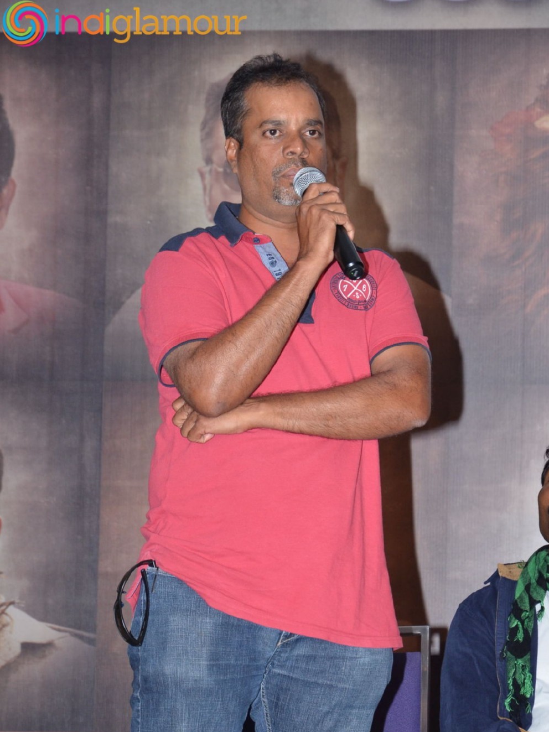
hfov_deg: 8.6
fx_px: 3649
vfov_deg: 11.5
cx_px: 276
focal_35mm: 173
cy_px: 416
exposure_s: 1/125
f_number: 5.6
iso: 1000
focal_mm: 105
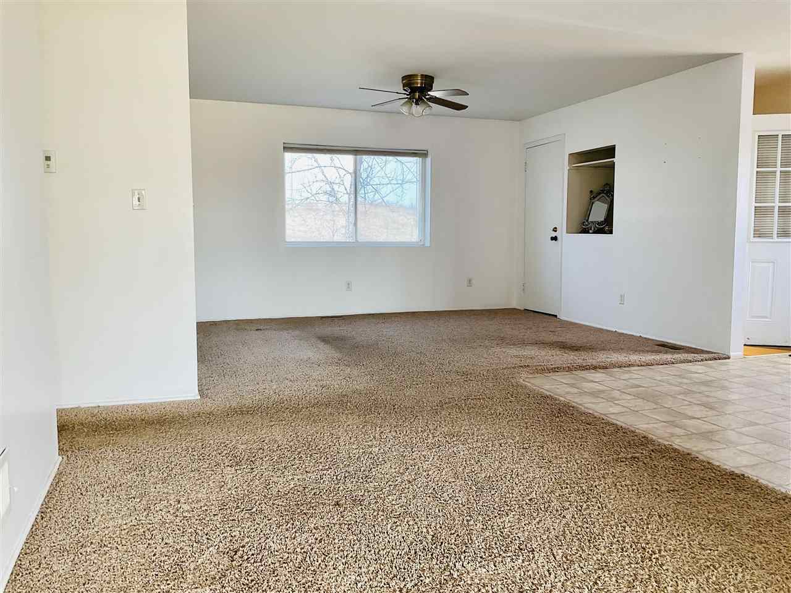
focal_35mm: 29
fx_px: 663
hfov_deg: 61.7
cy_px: 296
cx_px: 396
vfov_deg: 48.2
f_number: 1.8
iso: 50
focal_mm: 3
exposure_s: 1/60
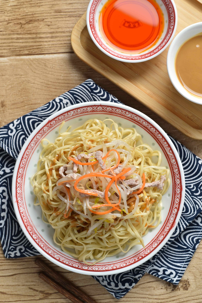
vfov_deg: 39.6
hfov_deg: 27.0
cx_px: 101
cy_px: 152
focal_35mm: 50
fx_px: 421
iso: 100
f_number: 8
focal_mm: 50
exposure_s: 1/125
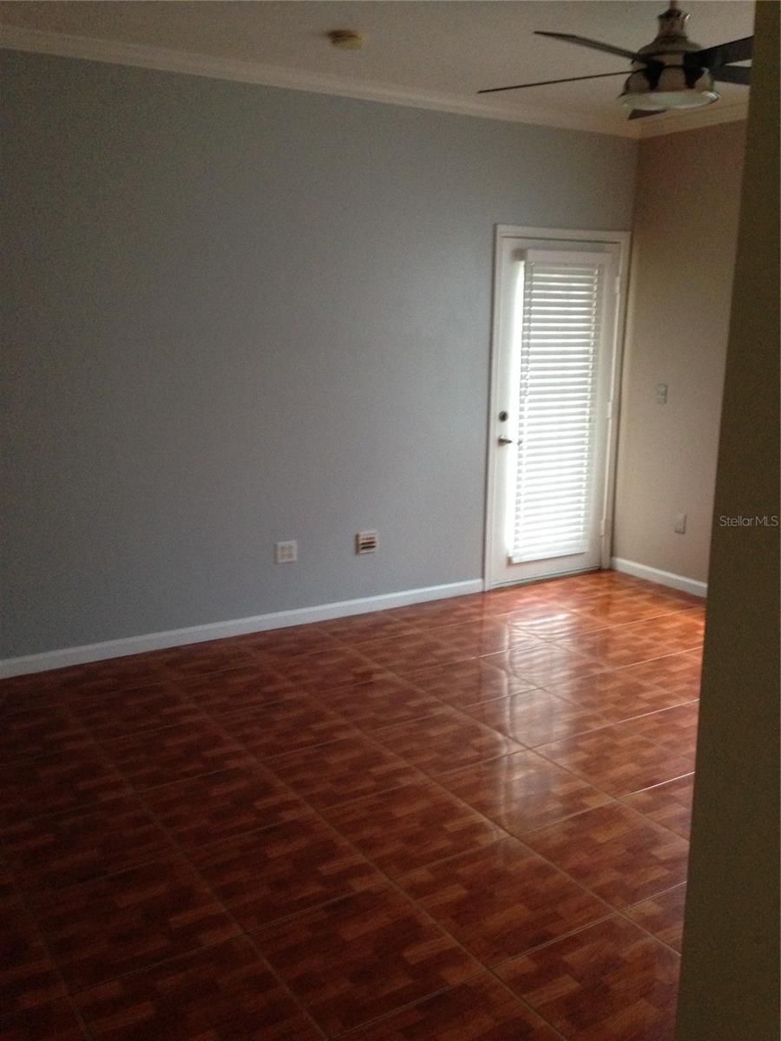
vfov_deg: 55.4
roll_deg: -0.9
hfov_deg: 42.9
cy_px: 520
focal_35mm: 33
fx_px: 993
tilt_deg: -9.1
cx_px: 390
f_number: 2.4
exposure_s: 1/20
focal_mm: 4.12
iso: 320
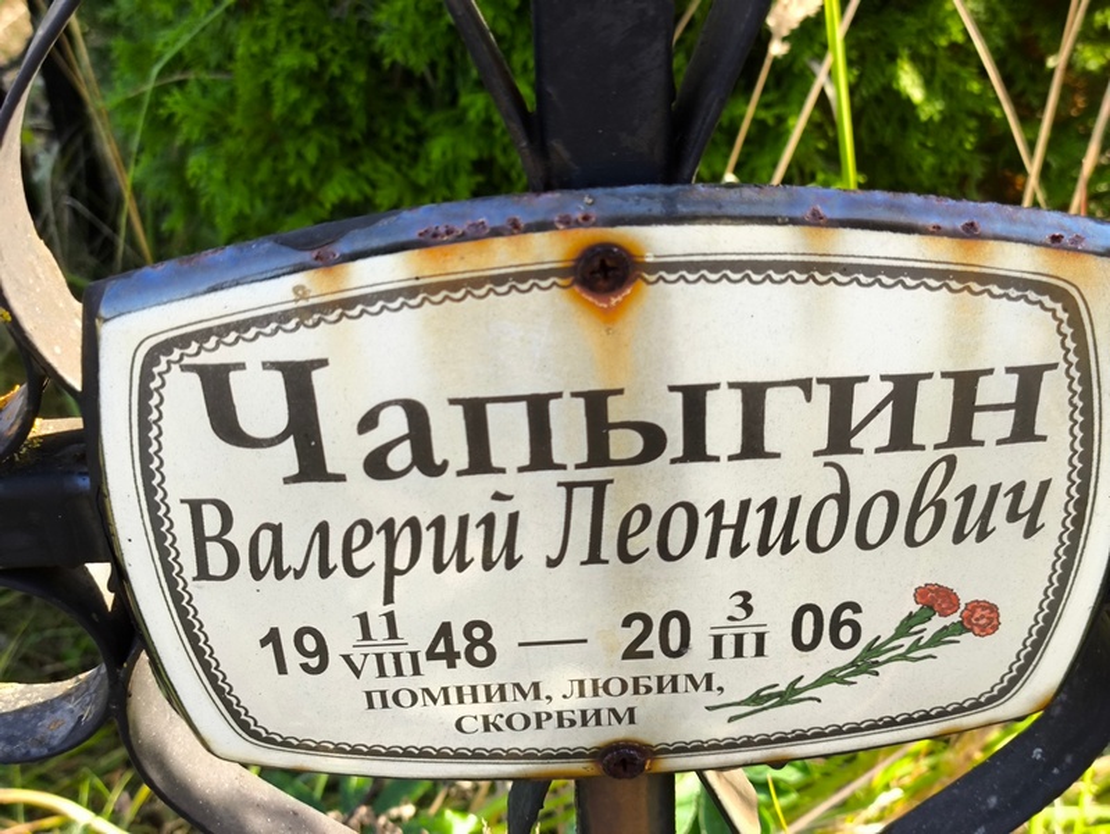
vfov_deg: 29.1
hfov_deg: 38.2
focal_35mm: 50
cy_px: 417
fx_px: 1604
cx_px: 555
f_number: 1.7
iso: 50
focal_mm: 4.71
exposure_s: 1/100
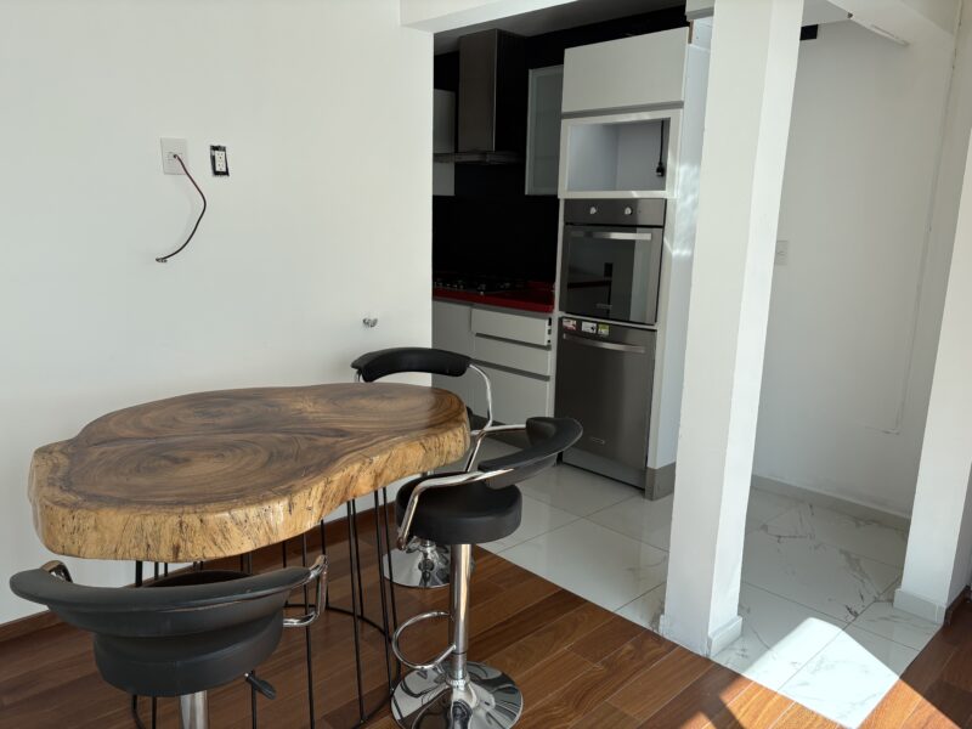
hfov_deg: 67.3
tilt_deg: -11.1
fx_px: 730
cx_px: 486
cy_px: 364
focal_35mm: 26
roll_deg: -1.2
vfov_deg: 53.1
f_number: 1.6
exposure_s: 1/523
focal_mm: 5.96
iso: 50
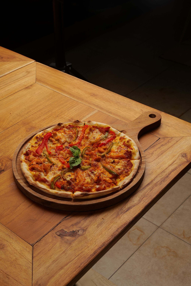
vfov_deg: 36.9
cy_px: 143
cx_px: 96
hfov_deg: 25.1
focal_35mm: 54
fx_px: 430
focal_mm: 54
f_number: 11
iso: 250
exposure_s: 1/160
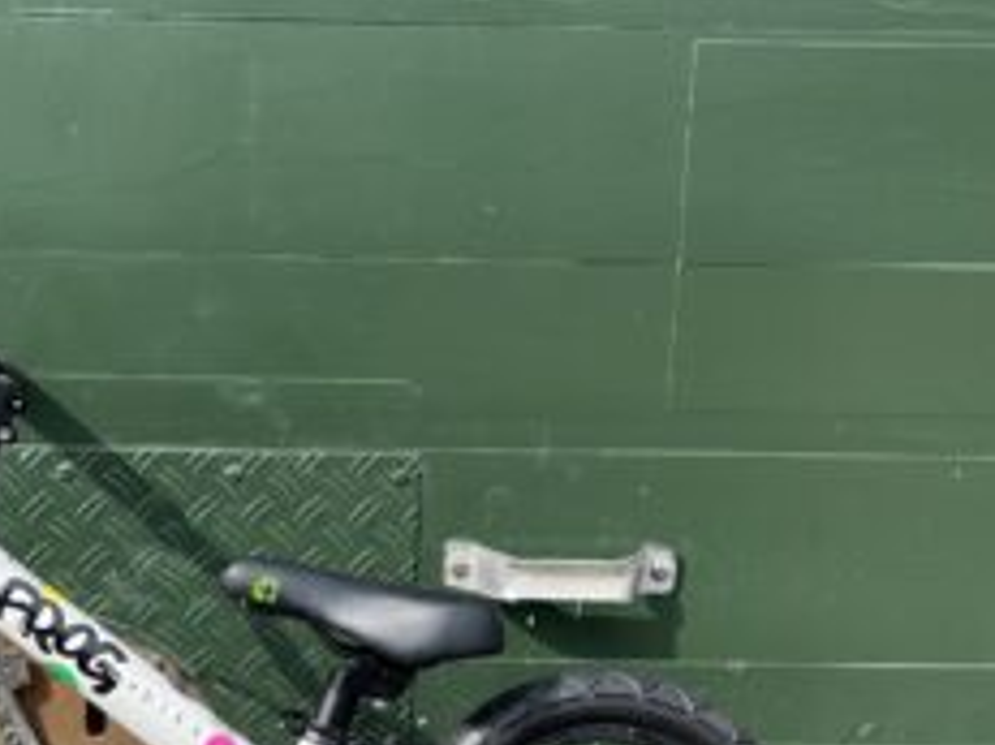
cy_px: 534
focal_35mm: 54
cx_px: 250
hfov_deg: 34.8
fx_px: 1551
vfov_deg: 26.7
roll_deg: +0.2
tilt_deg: -11.6
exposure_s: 1/1066
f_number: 1.6
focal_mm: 5.1
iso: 50
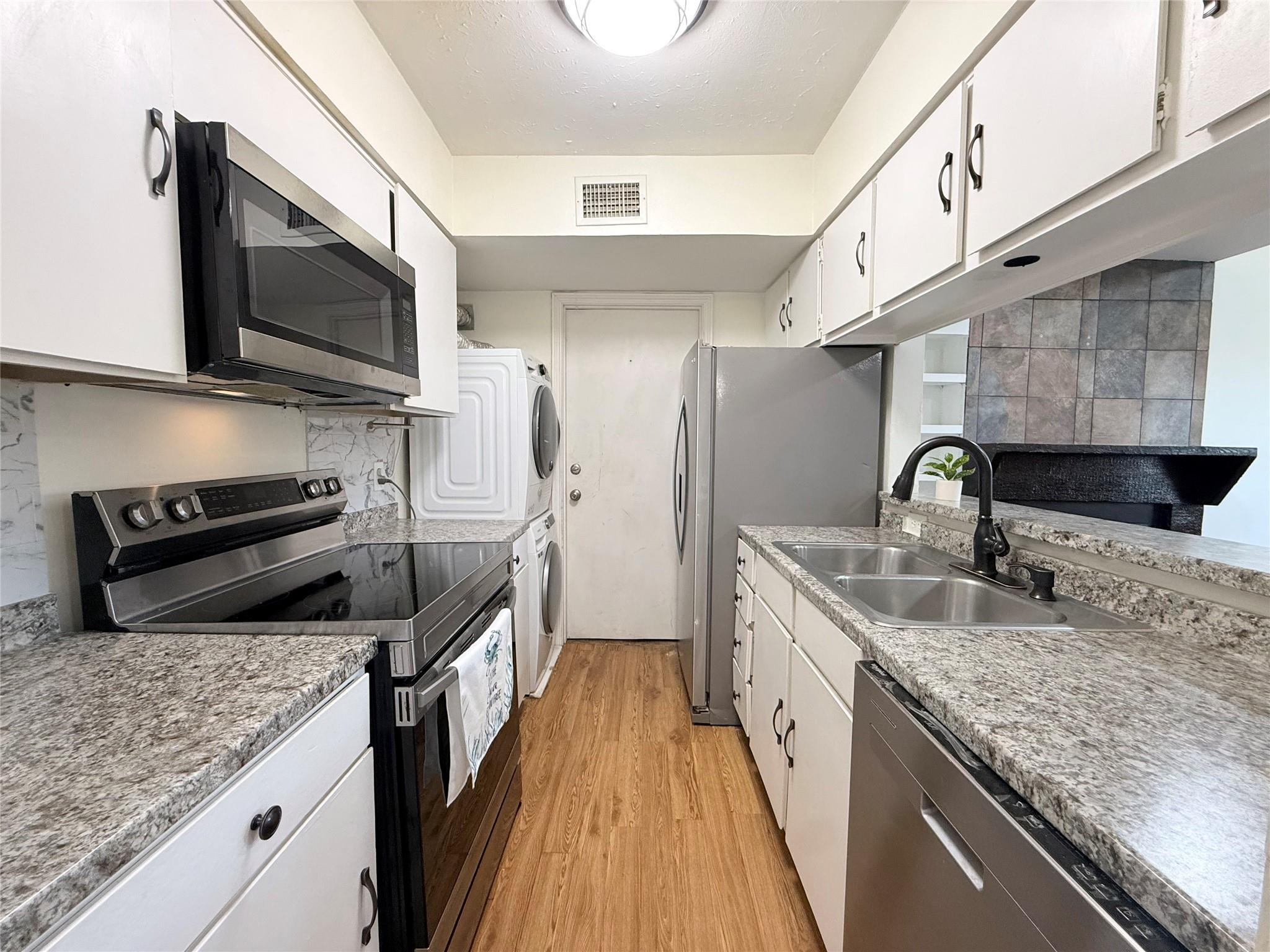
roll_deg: -0.8
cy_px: 476
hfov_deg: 102.1
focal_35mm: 14
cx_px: 635
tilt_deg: -3.8
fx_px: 514
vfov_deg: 85.7
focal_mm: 2.22
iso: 200
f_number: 2.2
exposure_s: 1/60
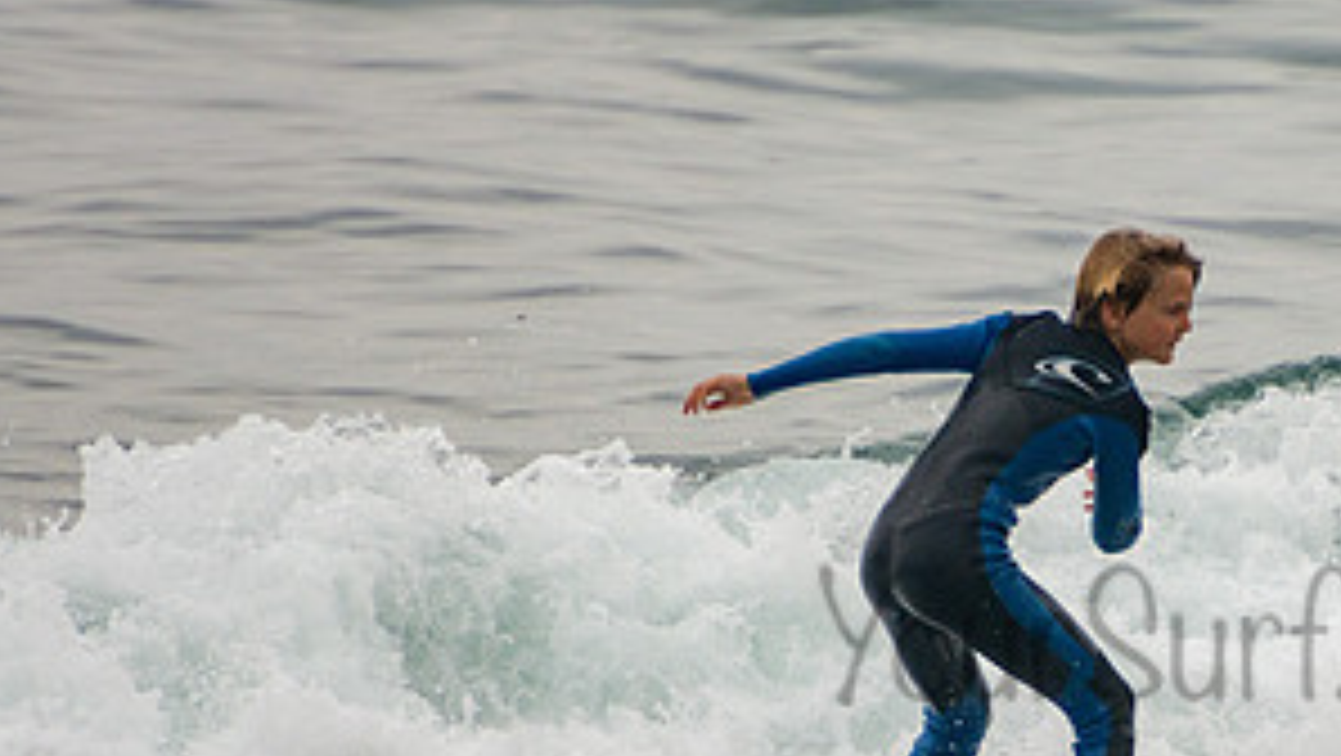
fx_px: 43511
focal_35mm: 1223
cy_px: 596
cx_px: 1282
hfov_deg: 1.8
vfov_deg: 1.0
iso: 220
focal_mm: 400
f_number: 5.6
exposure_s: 1/1250
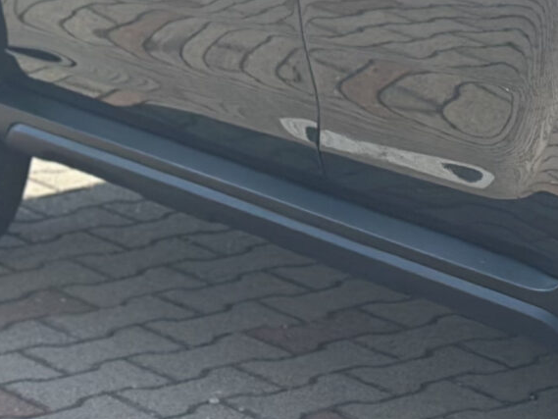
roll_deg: -0.5
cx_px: 992
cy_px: -64
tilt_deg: -11.1
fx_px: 3483
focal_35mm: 216
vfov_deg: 6.8
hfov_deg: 8.8
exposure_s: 1/2252
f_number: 1.78
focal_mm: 6.86
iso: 80
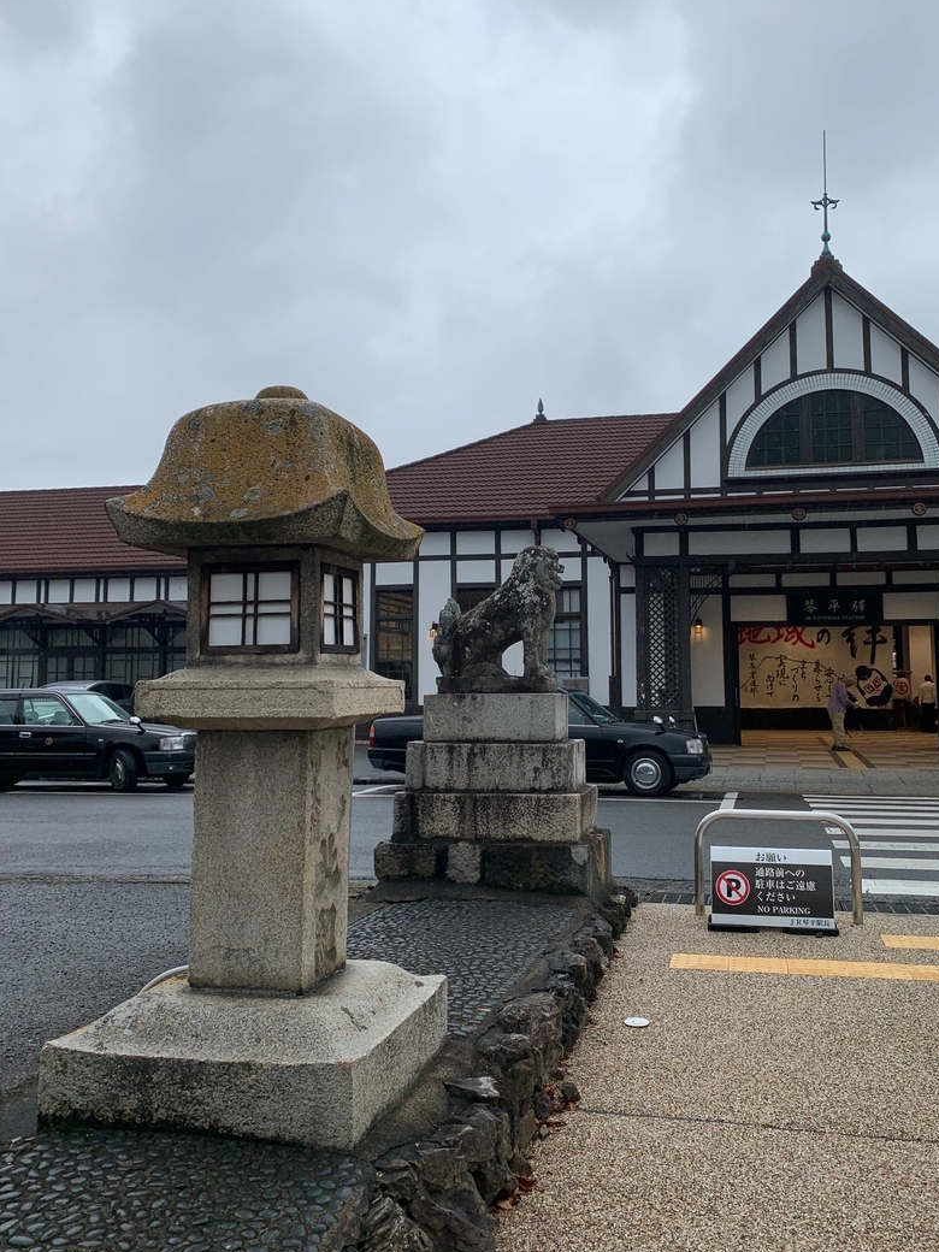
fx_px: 1085
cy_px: 573
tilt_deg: +5.8
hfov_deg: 46.7
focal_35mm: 30
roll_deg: -1.4
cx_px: 532
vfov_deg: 59.9
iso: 25
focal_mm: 4.25
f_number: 1.8
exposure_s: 1/526
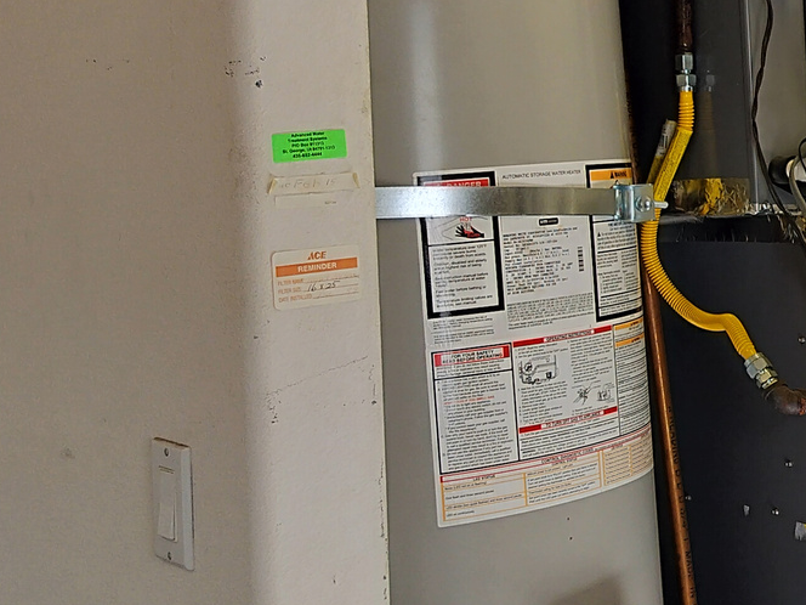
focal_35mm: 74
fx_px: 1723
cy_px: 114
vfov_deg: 19.7
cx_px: 1050
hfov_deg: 23.3
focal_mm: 5.24
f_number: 1.7
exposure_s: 1/60
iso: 100
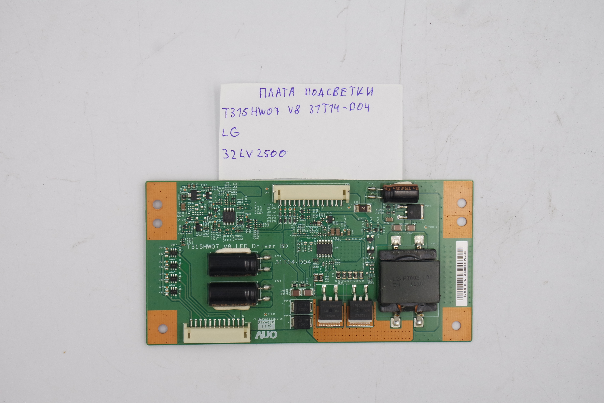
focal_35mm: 72
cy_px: 202
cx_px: 302
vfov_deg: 18.9
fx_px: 1208
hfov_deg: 28.1
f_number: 5.6
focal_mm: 27
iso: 200
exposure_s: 1/125
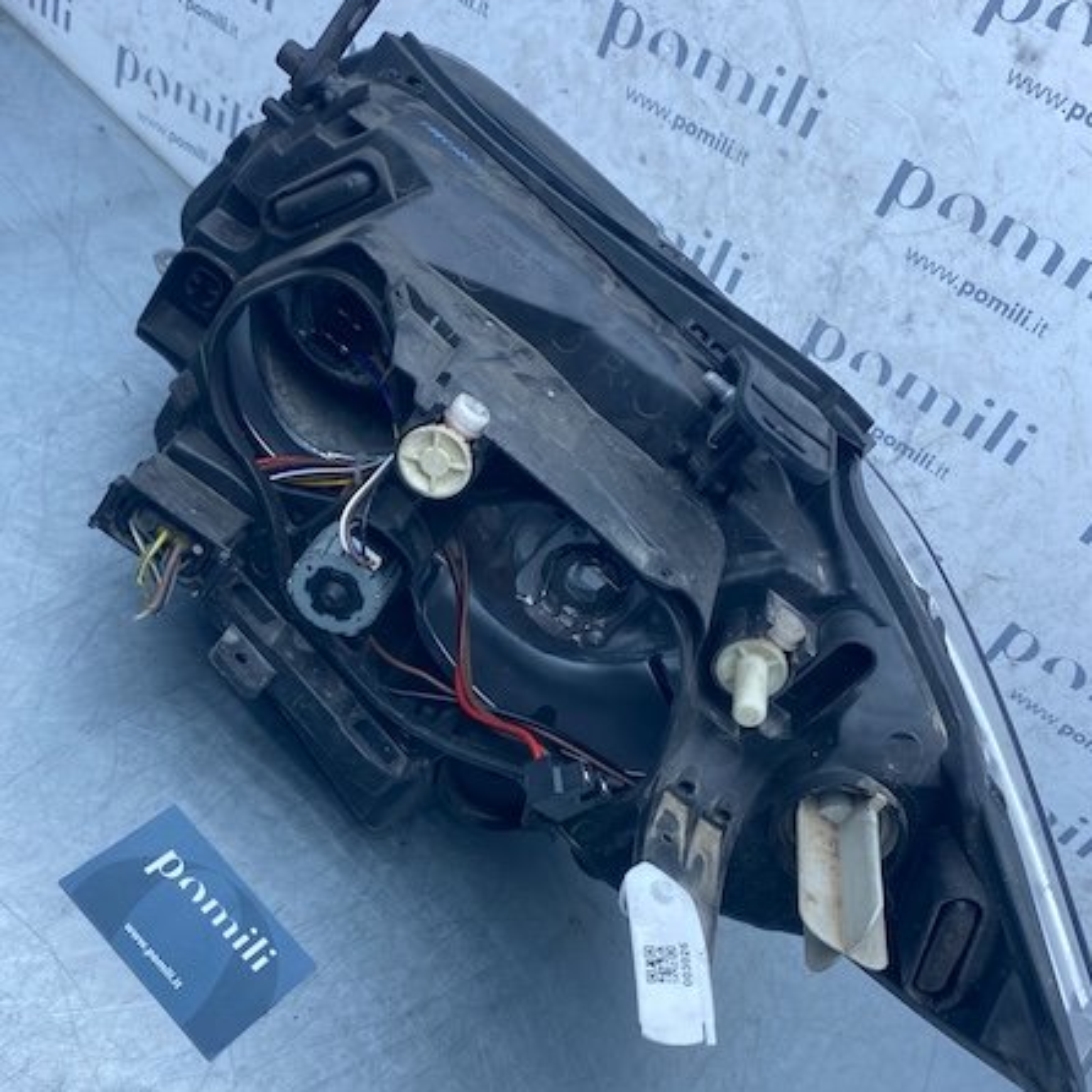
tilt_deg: -44.5
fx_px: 1178
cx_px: 509
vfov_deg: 49.6
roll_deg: -36.6
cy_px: 627
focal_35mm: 33
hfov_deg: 49.7
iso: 32
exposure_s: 1/594
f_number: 1.8
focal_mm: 4.25
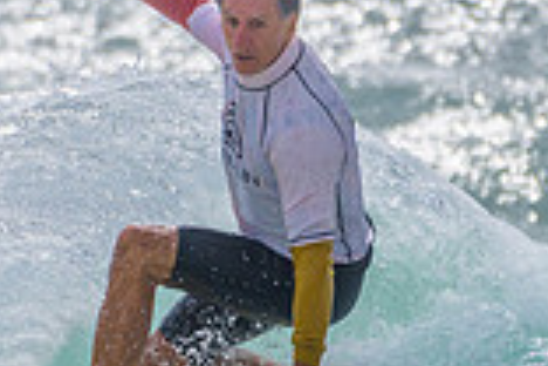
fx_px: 34734
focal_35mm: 2282
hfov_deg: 0.9
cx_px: 118
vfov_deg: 0.6
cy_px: 429
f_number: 6.3
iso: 64
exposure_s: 1/2000
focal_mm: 500
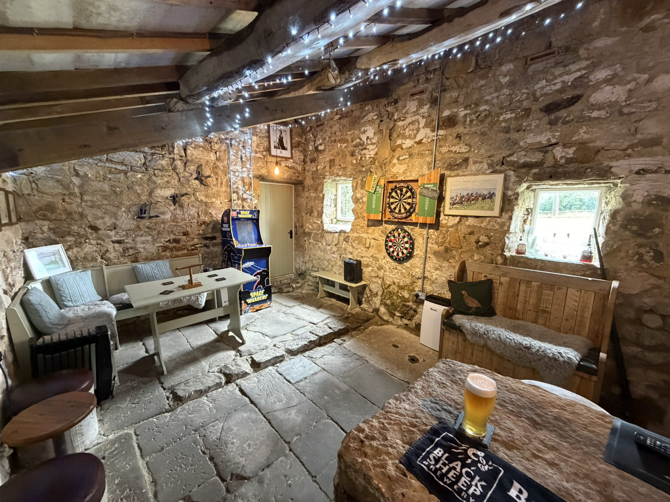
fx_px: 271
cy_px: 251
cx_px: 335
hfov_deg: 102.1
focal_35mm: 14
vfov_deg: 85.6
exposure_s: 1/50
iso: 640
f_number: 2.2
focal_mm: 2.2
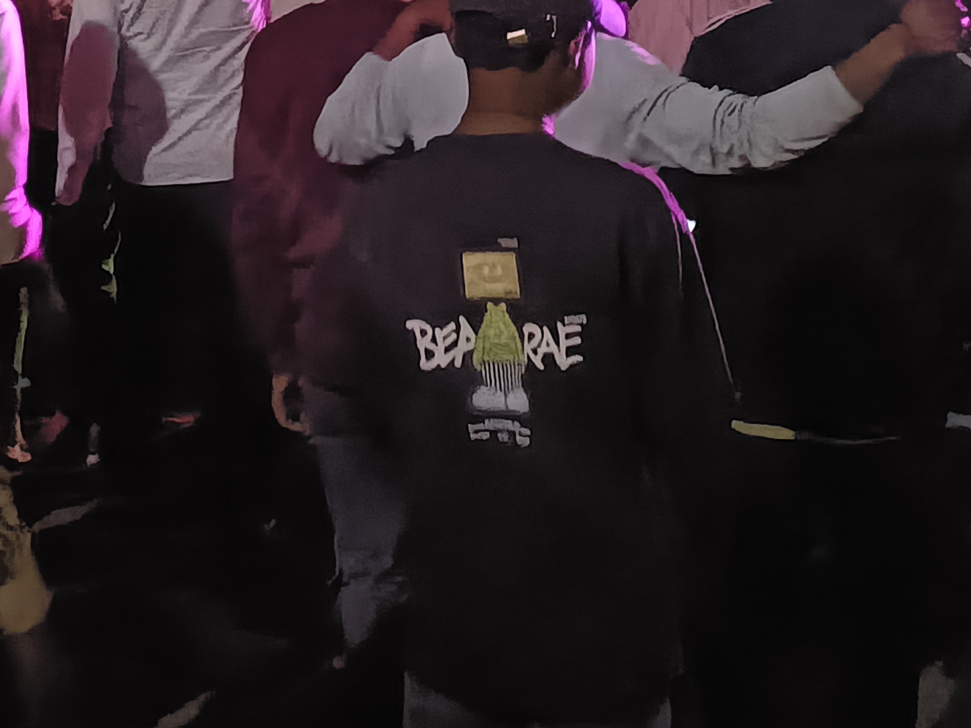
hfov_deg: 18.4
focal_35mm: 106
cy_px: -36
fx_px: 2974
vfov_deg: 13.7
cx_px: 243
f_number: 1.7
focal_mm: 4.7
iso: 7345
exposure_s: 1/50
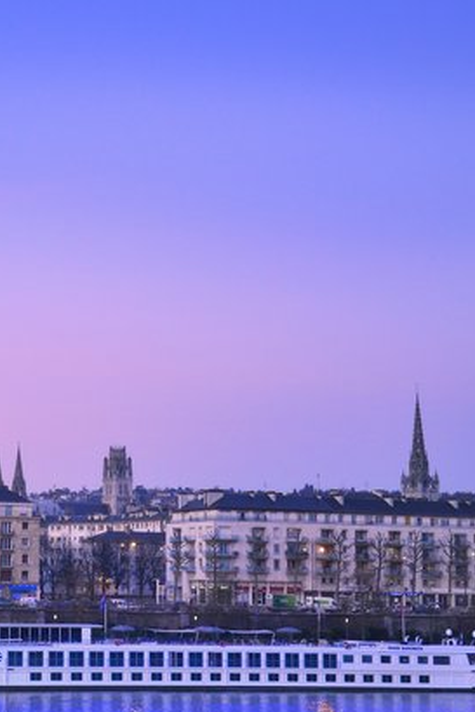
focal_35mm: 86
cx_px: -75
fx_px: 1701
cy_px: 367
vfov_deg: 23.6
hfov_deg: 15.4
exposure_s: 1/60
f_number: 4
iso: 400
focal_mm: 44
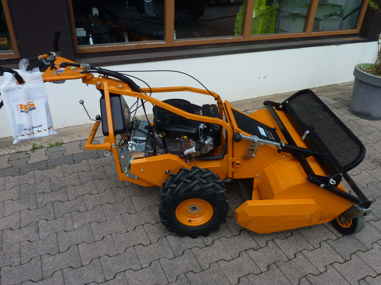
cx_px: 190
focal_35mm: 27
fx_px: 297
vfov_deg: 51.4
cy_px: 142
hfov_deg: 65.3
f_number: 5
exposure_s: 1/200
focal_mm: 4.8
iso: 80
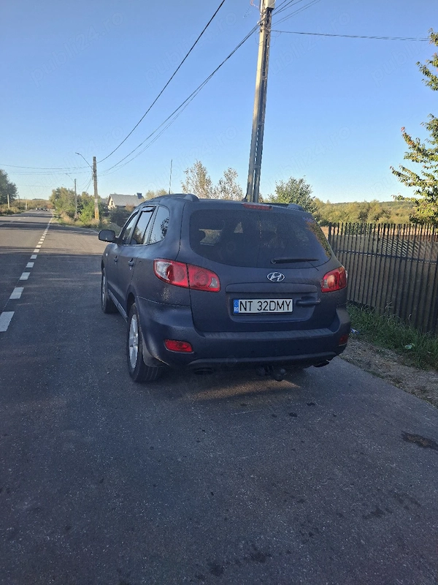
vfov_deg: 73.9
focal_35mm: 23
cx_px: 219
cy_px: 292
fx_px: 388
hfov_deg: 58.9
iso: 50
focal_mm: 5.54
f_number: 1.8
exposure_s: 1/556
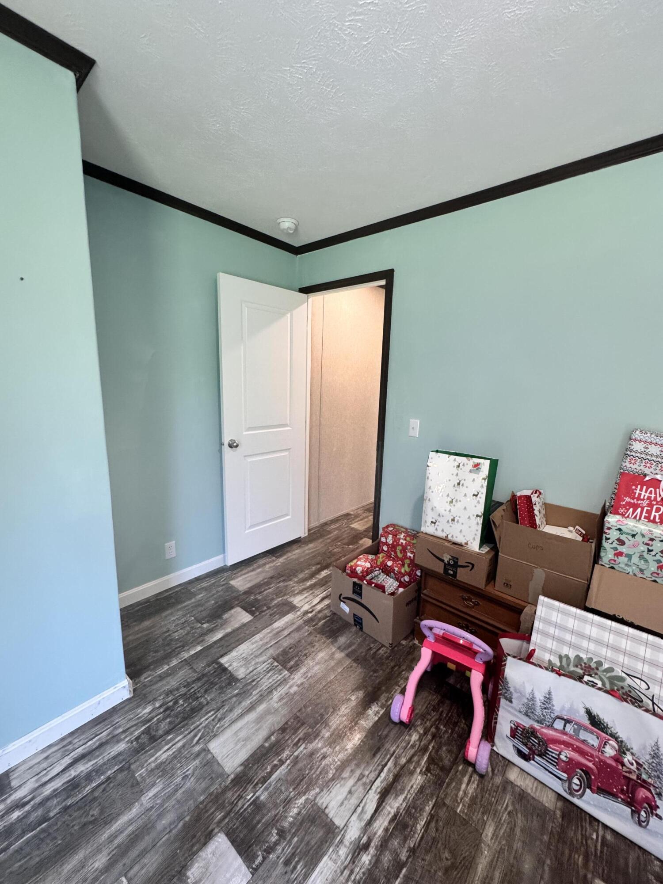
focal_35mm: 14
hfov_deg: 85.7
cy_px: 442
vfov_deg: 102.1
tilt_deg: -10.1
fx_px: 358
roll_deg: -1.9
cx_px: 332
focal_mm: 2.22
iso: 320
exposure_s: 1/60
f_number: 2.2
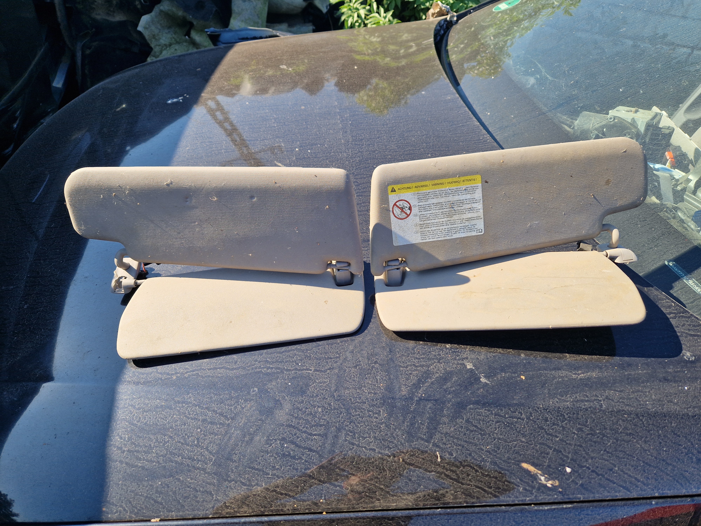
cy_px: 263
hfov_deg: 73.9
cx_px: 350
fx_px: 466
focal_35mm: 23
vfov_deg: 58.9
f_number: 1.8
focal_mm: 5.4
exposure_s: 1/532
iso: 50
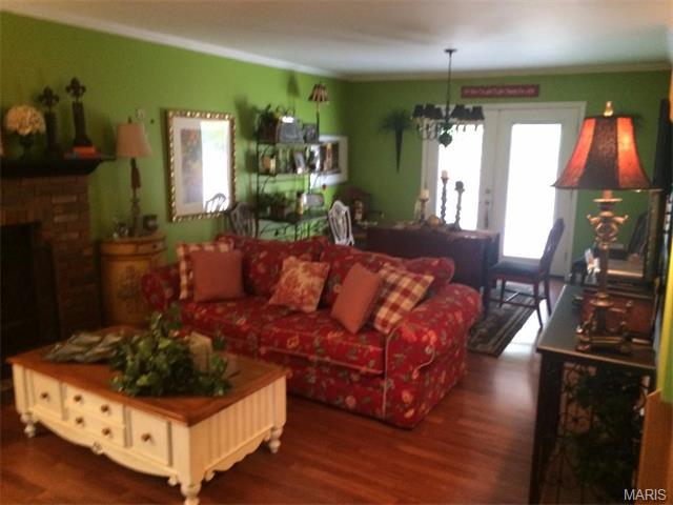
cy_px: 252
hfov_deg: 61.7
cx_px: 336
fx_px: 564
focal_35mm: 29
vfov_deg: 48.2
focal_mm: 4.15
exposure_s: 1/24
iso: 320
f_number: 2.2
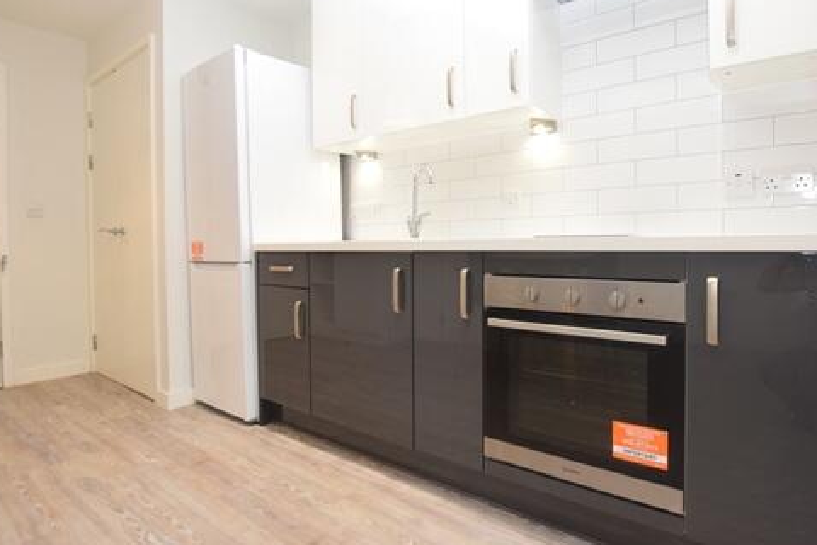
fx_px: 454
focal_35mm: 20
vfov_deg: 61.9
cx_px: 437
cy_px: 254
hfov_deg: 83.9
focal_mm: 10
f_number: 5
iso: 800
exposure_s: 1/100
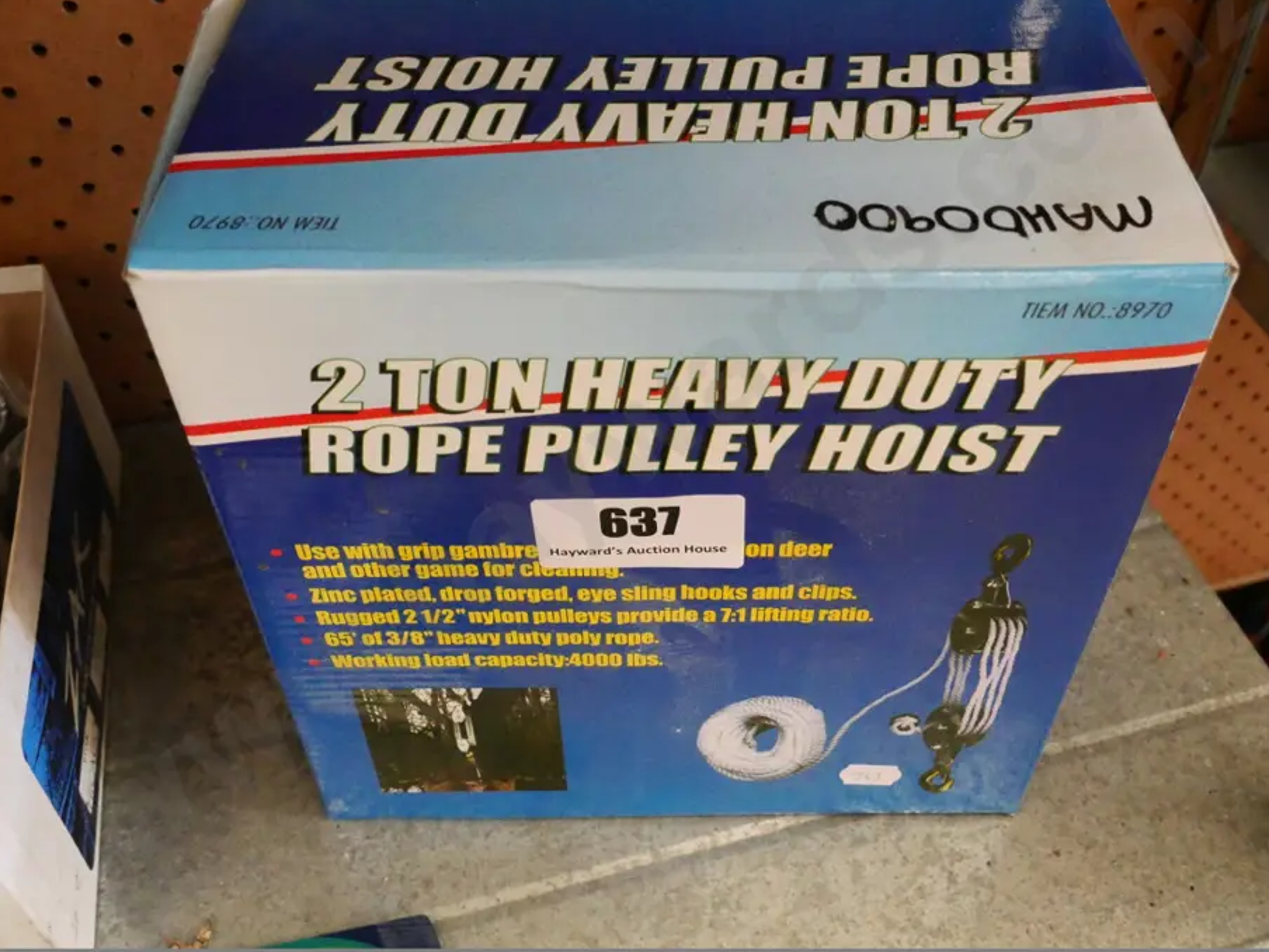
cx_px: 674
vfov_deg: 41.7
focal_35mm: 34
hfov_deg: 53.9
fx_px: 1246
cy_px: 414
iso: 6400
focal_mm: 15
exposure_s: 1/125
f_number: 5.6
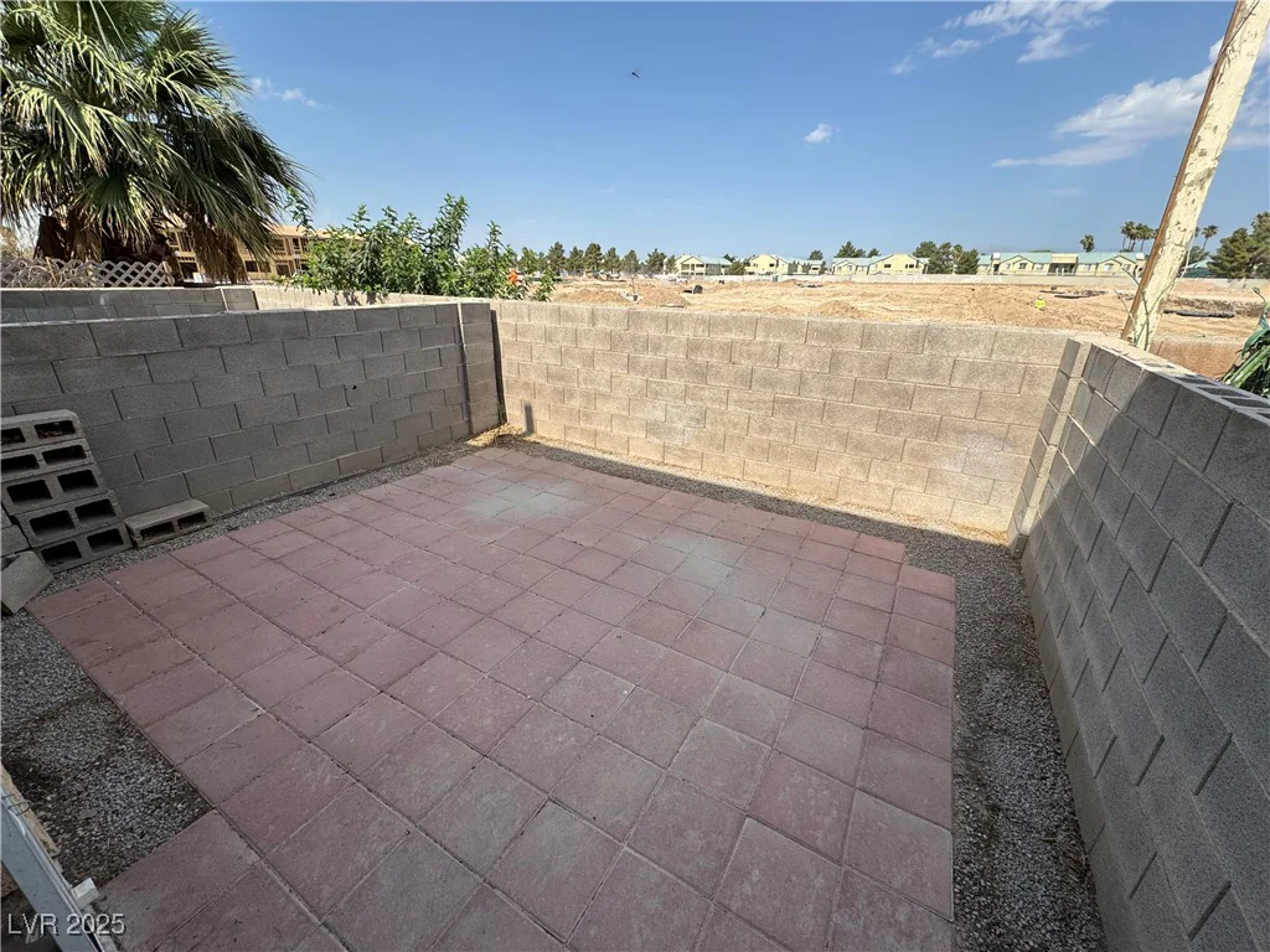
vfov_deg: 85.7
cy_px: 476
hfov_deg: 102.1
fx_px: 514
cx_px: 635
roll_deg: -1.6
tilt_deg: -22.4
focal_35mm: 14
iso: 50
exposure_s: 1/2342
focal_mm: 2.22
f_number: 2.2
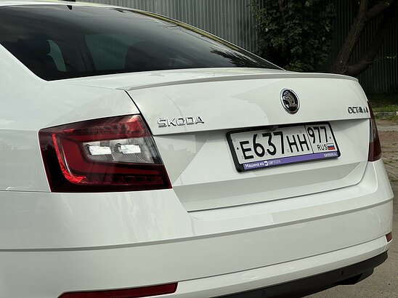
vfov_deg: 19.1
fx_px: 885
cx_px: 199
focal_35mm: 77
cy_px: 149
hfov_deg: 25.4
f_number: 2.8
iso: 25
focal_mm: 9
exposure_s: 1/504
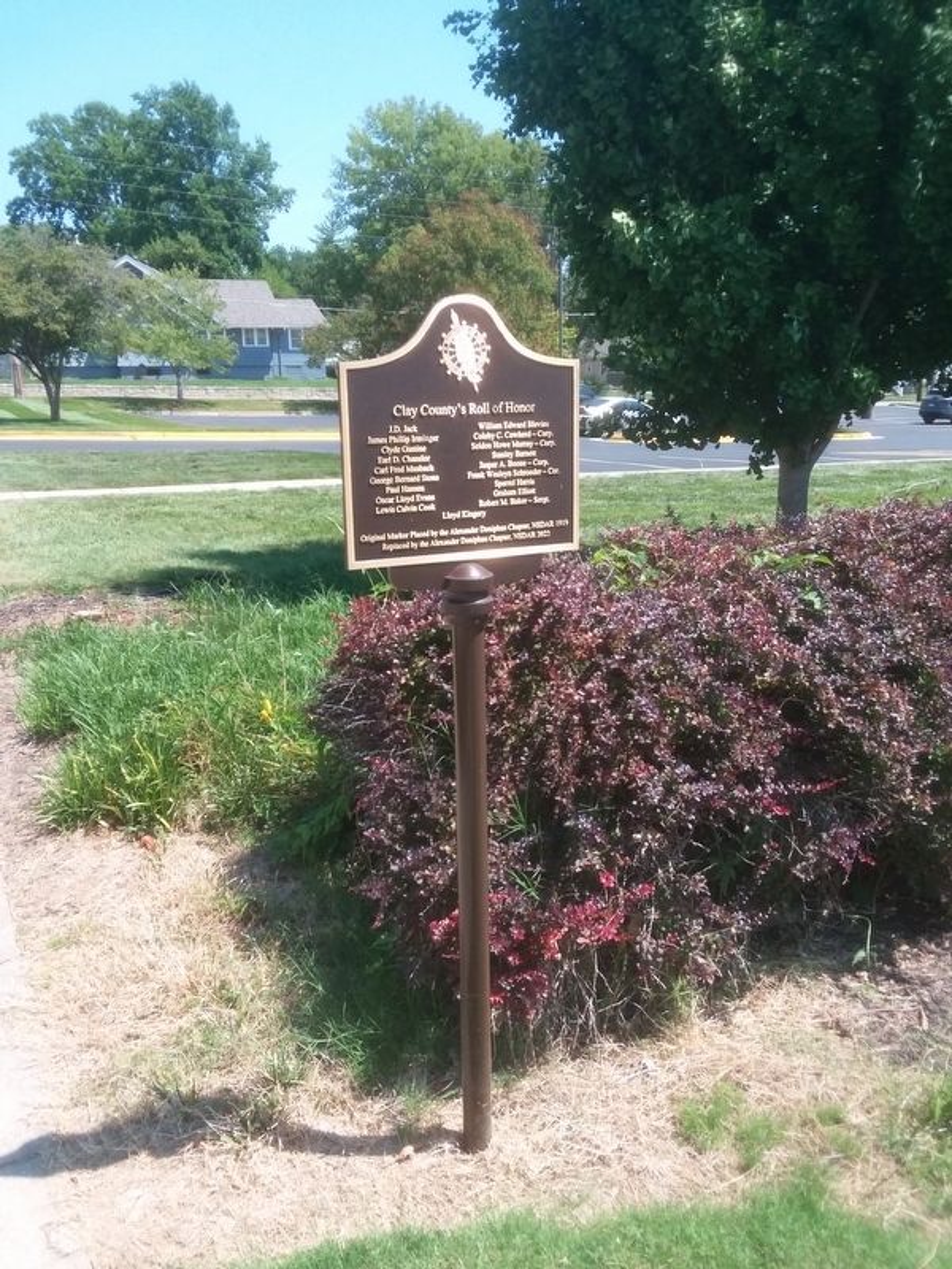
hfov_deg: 48.2
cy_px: 634
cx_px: 476
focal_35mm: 29
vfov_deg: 61.7
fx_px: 1063
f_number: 1.9
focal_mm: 2.47
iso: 40
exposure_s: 1/659
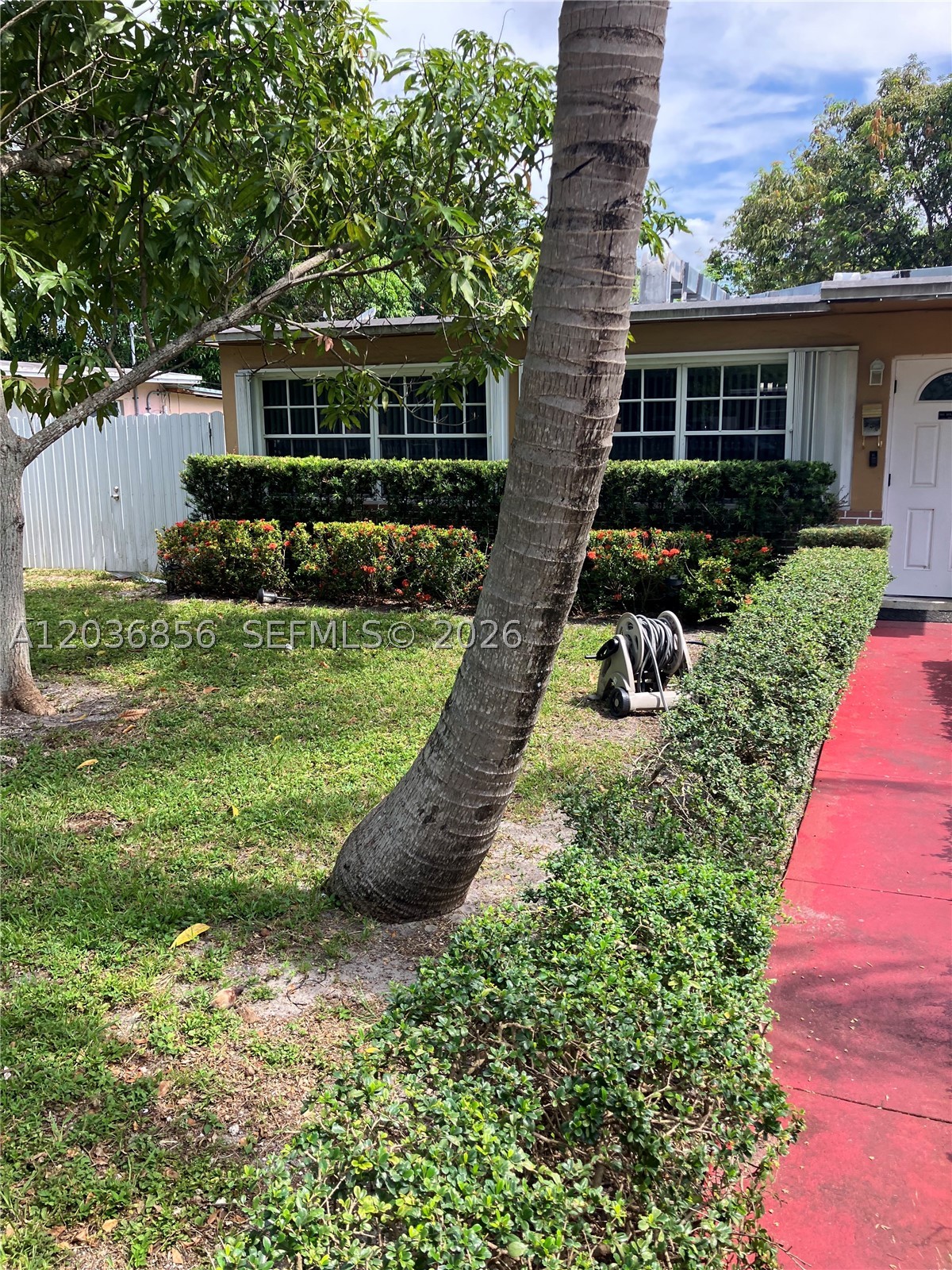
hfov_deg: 49.7
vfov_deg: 63.4
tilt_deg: -10.0
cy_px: 635
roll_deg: +2.8
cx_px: 476
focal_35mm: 28
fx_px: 1027
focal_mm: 3.99
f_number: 1.8
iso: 32
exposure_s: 1/458
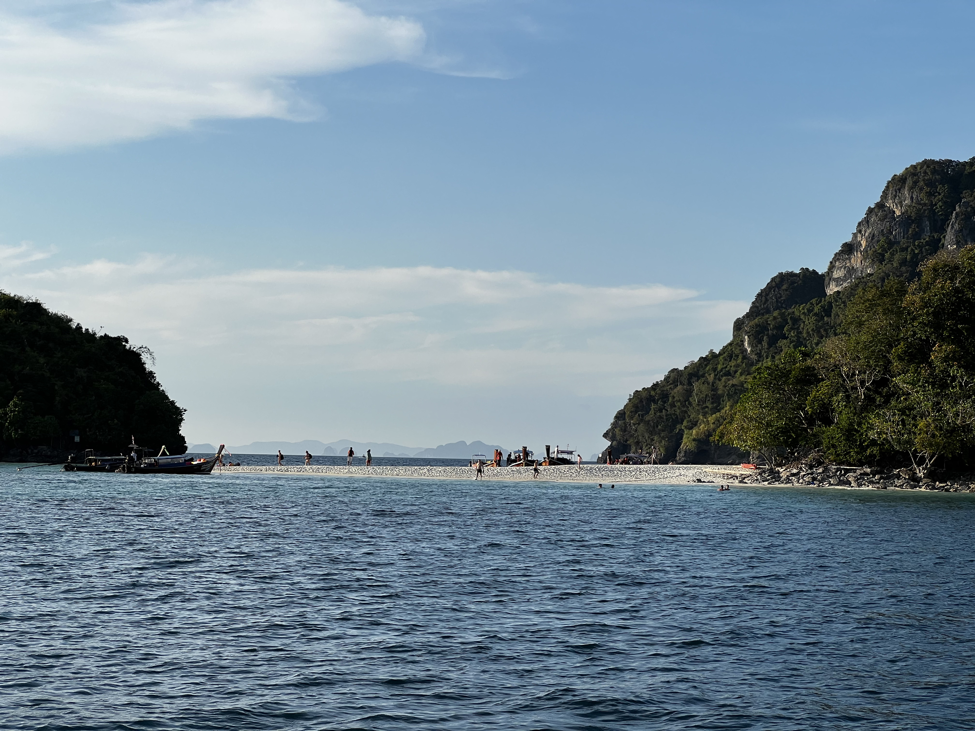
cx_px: 488
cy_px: 366
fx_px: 2169
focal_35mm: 77
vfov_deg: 19.1
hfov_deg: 25.3
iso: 32
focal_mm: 9
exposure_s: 1/809
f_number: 2.8
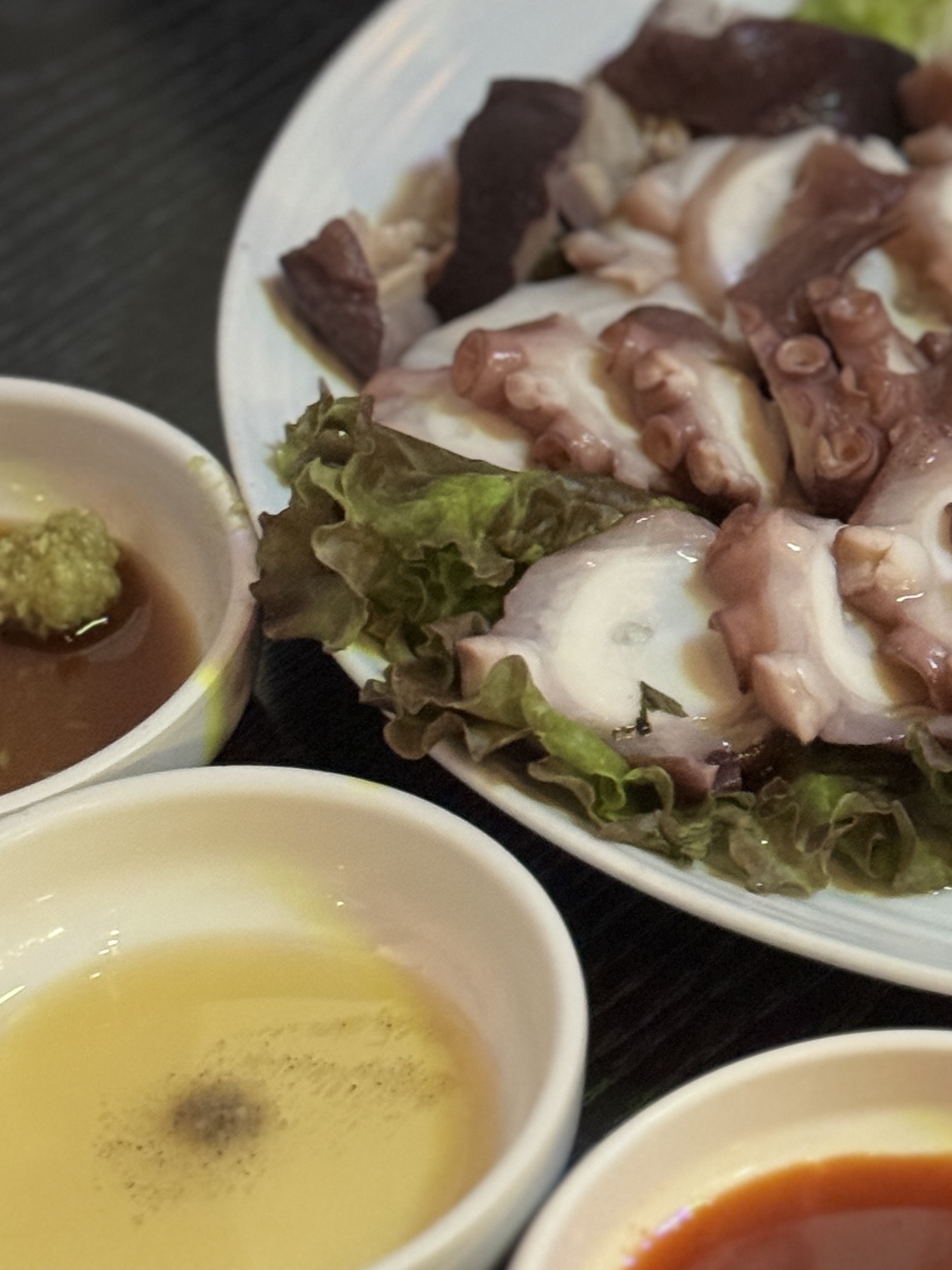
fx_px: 4217
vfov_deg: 17.1
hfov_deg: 12.6
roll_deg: -1.3
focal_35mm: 115
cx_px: 1096
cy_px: 503
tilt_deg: -39.5
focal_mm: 6.76
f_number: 1.78
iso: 400
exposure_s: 1/30
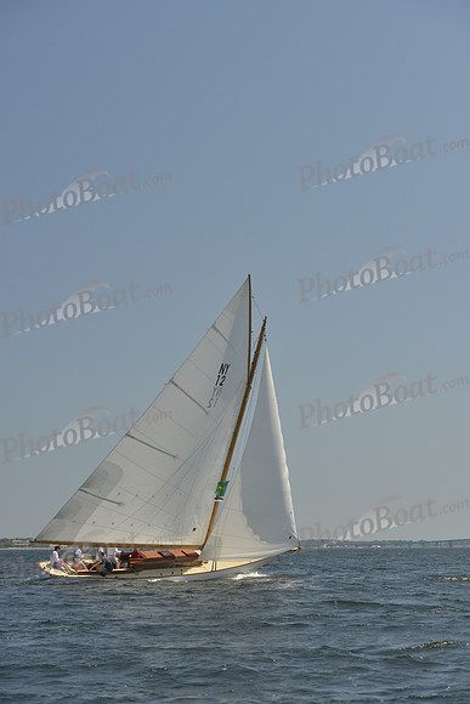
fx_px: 1370
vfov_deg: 28.8
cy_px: 352
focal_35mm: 70
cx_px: 235
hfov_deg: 19.5
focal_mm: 70
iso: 280
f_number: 8
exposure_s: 1/800
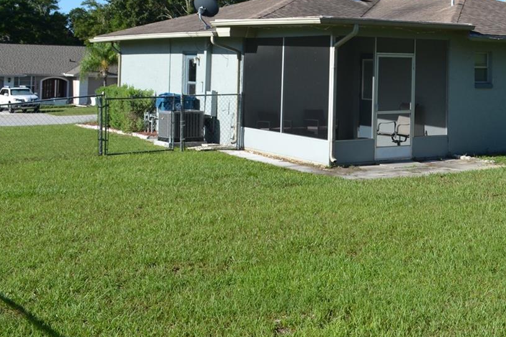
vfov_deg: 24.5
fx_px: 745
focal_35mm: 53
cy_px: 14
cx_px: 422
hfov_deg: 36.0
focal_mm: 18
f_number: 7.1
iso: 100
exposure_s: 1/200
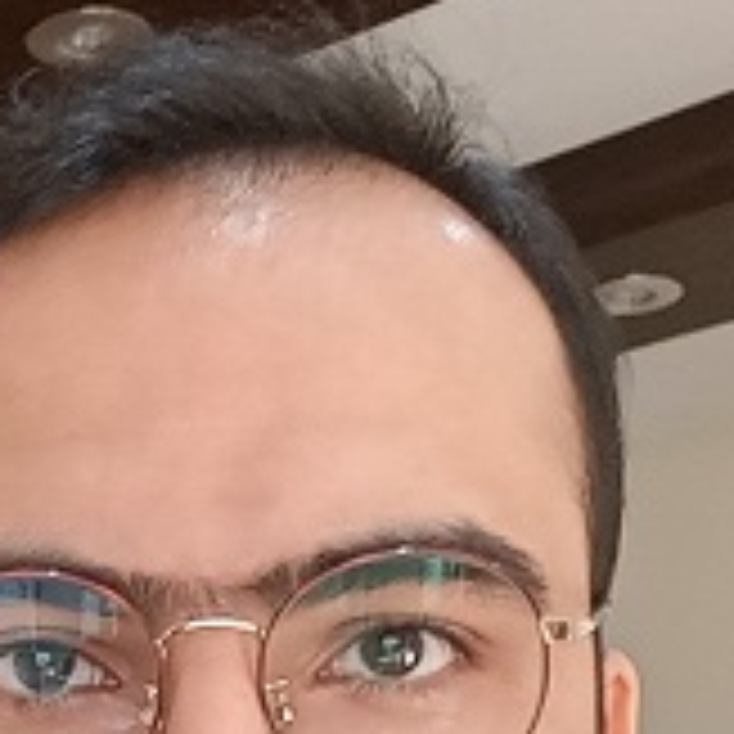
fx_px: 2807
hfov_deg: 14.6
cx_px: -54
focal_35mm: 117
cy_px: 1065
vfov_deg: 14.1
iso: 118
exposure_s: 1/33.3
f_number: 2.2
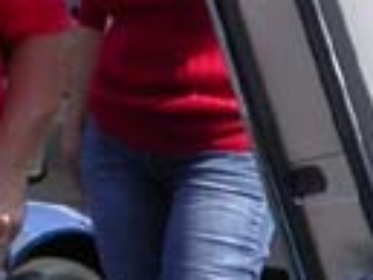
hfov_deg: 6.5
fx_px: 3246
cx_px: 636
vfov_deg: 4.9
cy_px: 390
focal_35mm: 301
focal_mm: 7.85
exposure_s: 1/241
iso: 100
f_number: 6.7
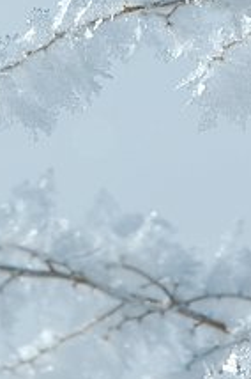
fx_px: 5277
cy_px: -169
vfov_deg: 4.1
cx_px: 122
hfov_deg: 2.7
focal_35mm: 503
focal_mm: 70
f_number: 13
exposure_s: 1/500
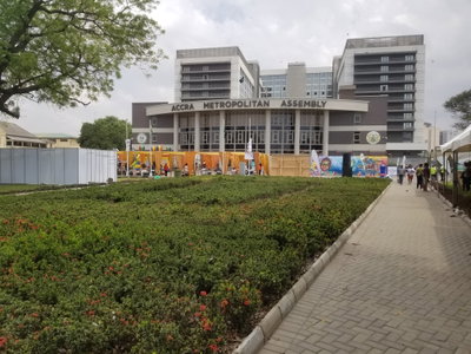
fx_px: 354
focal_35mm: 26
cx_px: 236
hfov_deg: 67.3
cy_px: 177
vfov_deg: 53.1
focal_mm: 4.25
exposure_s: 1/2520
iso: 50
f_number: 1.7
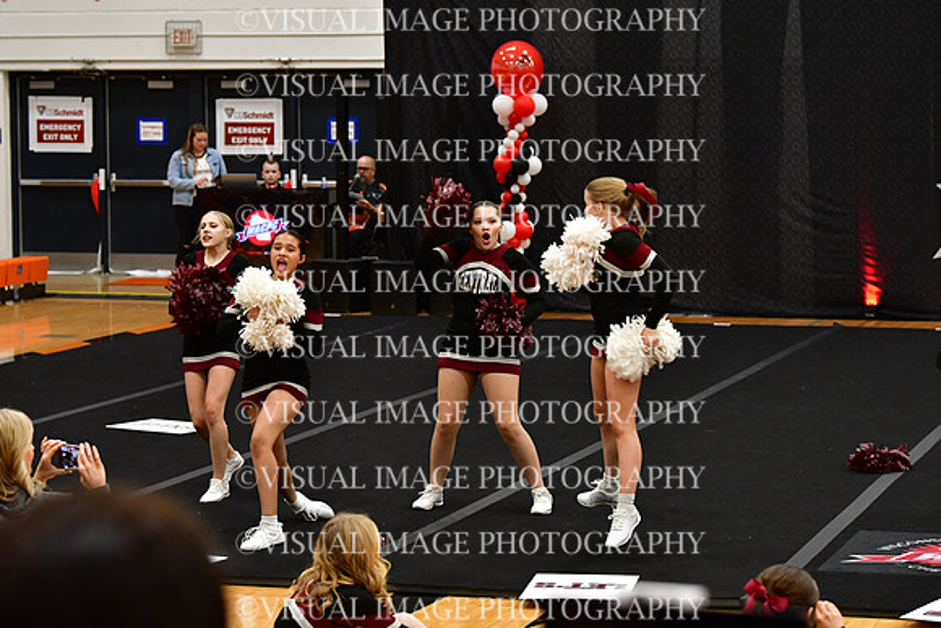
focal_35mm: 108
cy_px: 314
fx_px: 2824
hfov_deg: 18.9
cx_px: 470
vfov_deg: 12.7
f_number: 4
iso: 4000
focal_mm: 72
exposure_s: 1/500
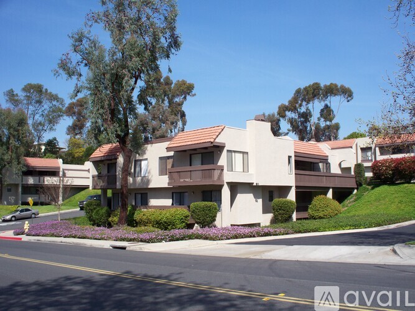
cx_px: 208
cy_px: 156
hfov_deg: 52.6
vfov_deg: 40.7
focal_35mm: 35
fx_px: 420
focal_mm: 7.54
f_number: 4.8
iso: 80
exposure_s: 1/400
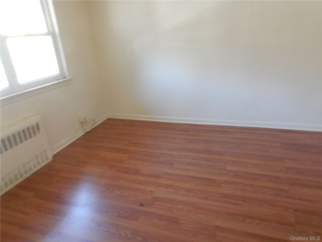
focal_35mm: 25
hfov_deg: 69.4
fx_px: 233
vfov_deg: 54.9
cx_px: 161
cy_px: 121
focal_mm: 4.5
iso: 500
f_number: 4.8
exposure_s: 1/6
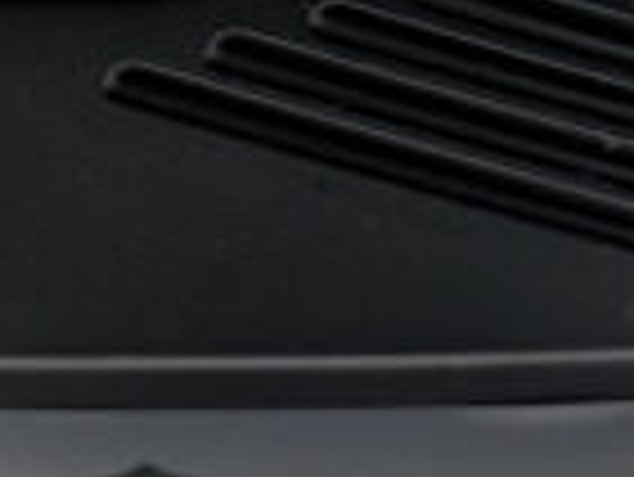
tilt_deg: -46.1
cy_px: -88
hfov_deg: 12.9
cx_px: 261
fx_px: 2805
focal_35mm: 153
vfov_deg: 9.6
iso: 64
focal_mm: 6.76
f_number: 1.78
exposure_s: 1/174
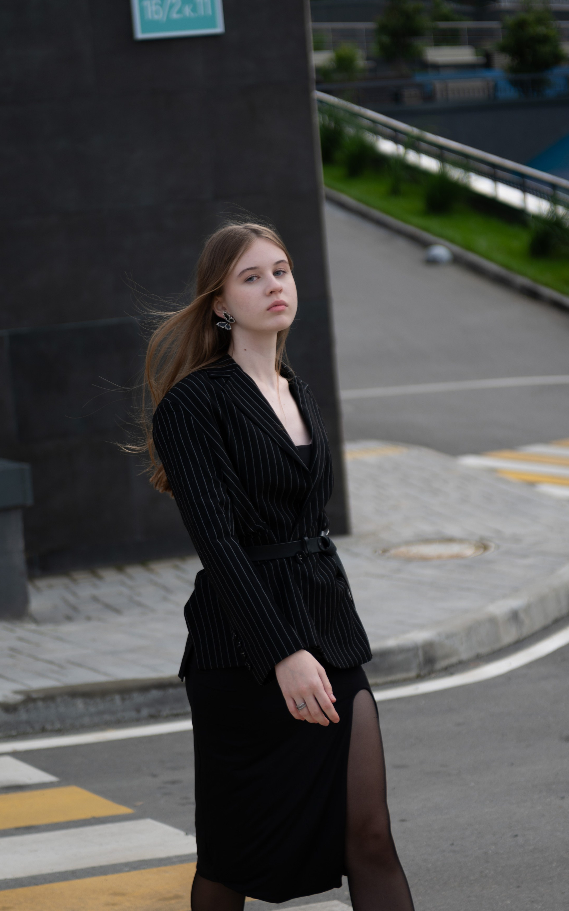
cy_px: 420
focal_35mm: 84
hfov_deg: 15.5
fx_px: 2084
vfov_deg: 24.6
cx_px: 289
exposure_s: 1/640
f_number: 2.8
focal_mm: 70
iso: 100
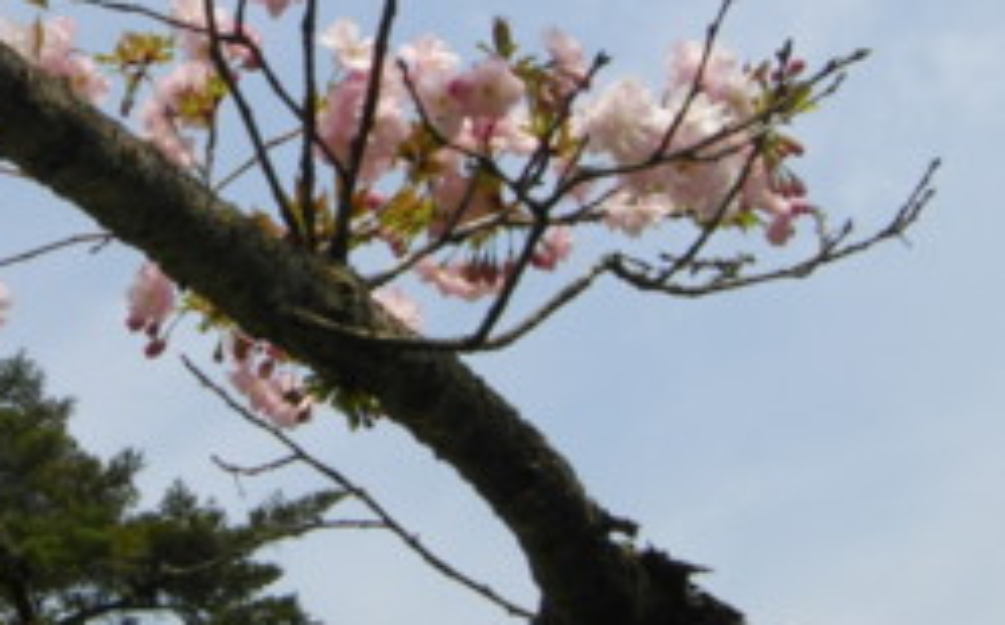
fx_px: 3256
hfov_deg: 17.4
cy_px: 52
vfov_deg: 10.9
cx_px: 202
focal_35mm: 119
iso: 100
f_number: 7.9
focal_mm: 11
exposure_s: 1/250
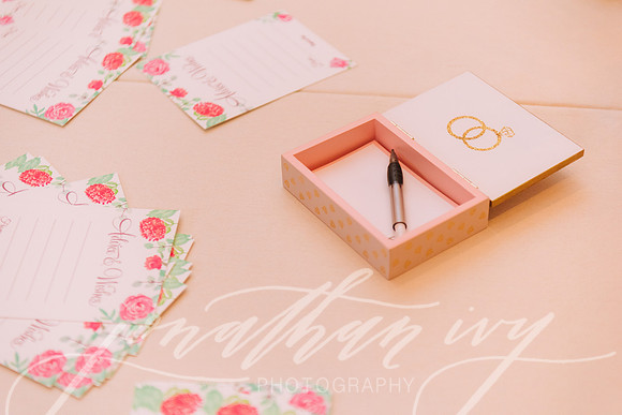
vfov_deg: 19.5
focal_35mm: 70
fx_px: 1210
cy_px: 208
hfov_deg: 28.8
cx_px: 311
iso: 1600
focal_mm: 70
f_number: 2.8
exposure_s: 1/200
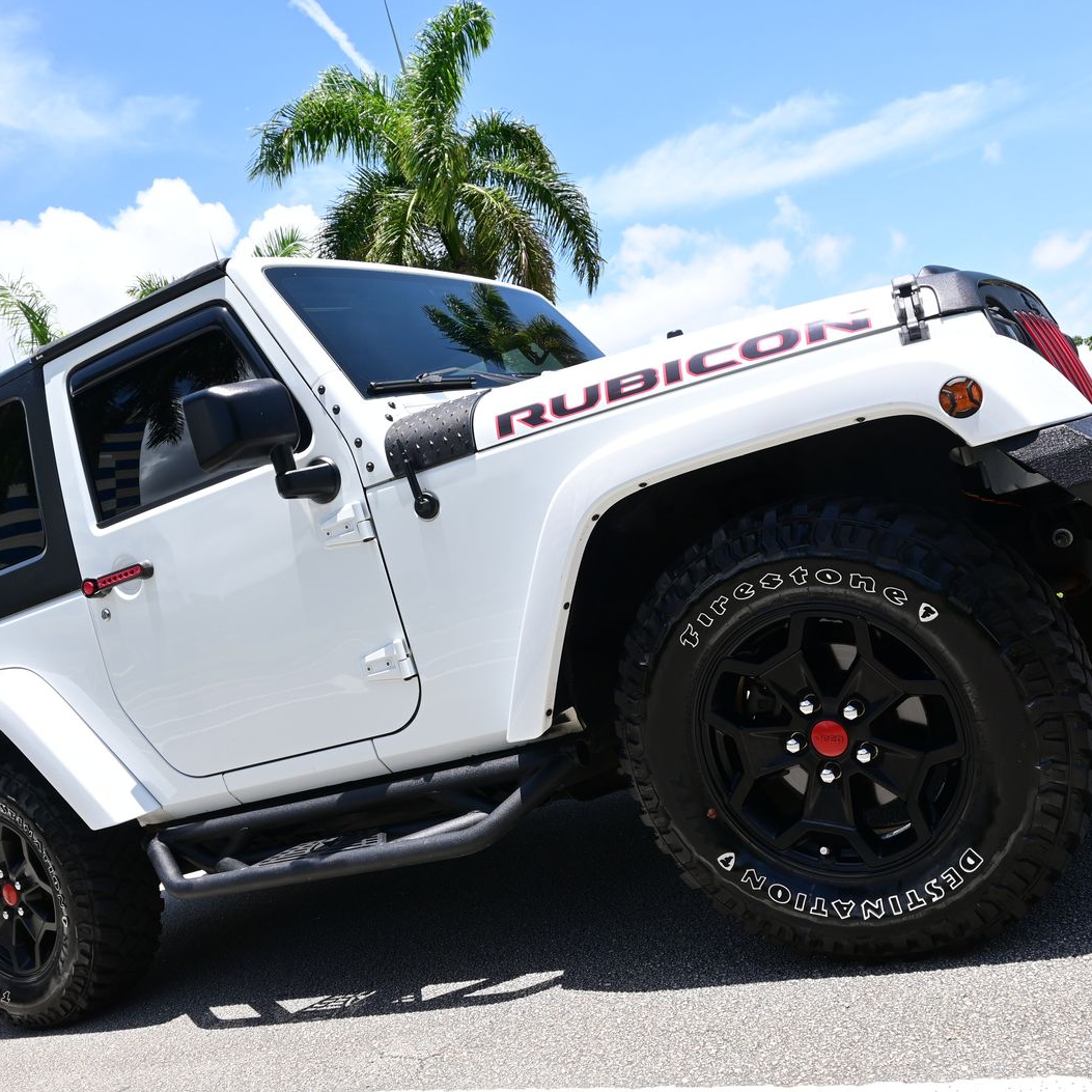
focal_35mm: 31
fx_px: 1106
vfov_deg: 52.5
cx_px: 542
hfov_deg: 52.5
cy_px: 543
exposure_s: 1/200
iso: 100
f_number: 7.1
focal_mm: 16
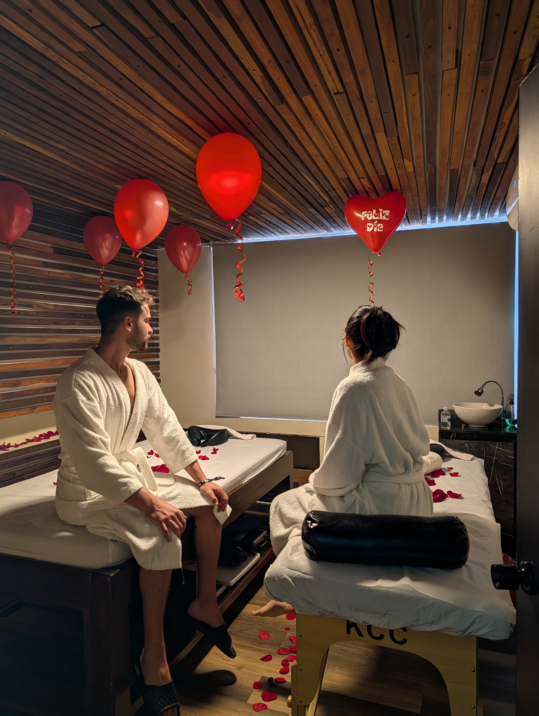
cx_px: 270
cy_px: 358
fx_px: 497
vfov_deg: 71.5
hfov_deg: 56.9
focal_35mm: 24
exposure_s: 1/49
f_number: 1.68
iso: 27
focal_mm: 6.9
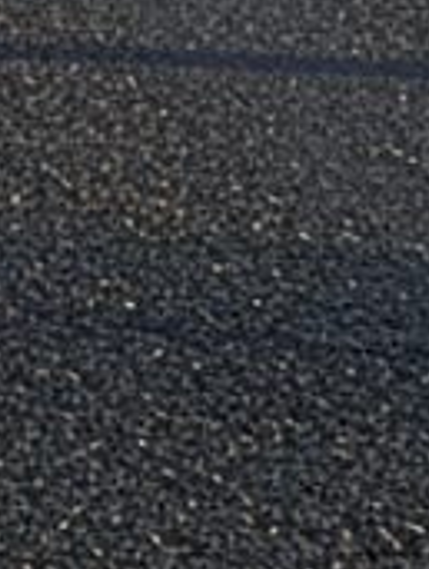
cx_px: -918
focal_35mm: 161
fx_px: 2650
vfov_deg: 12.2
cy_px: 449
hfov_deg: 7.8
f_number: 1.8
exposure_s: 1/1644
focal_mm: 6.4
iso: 310
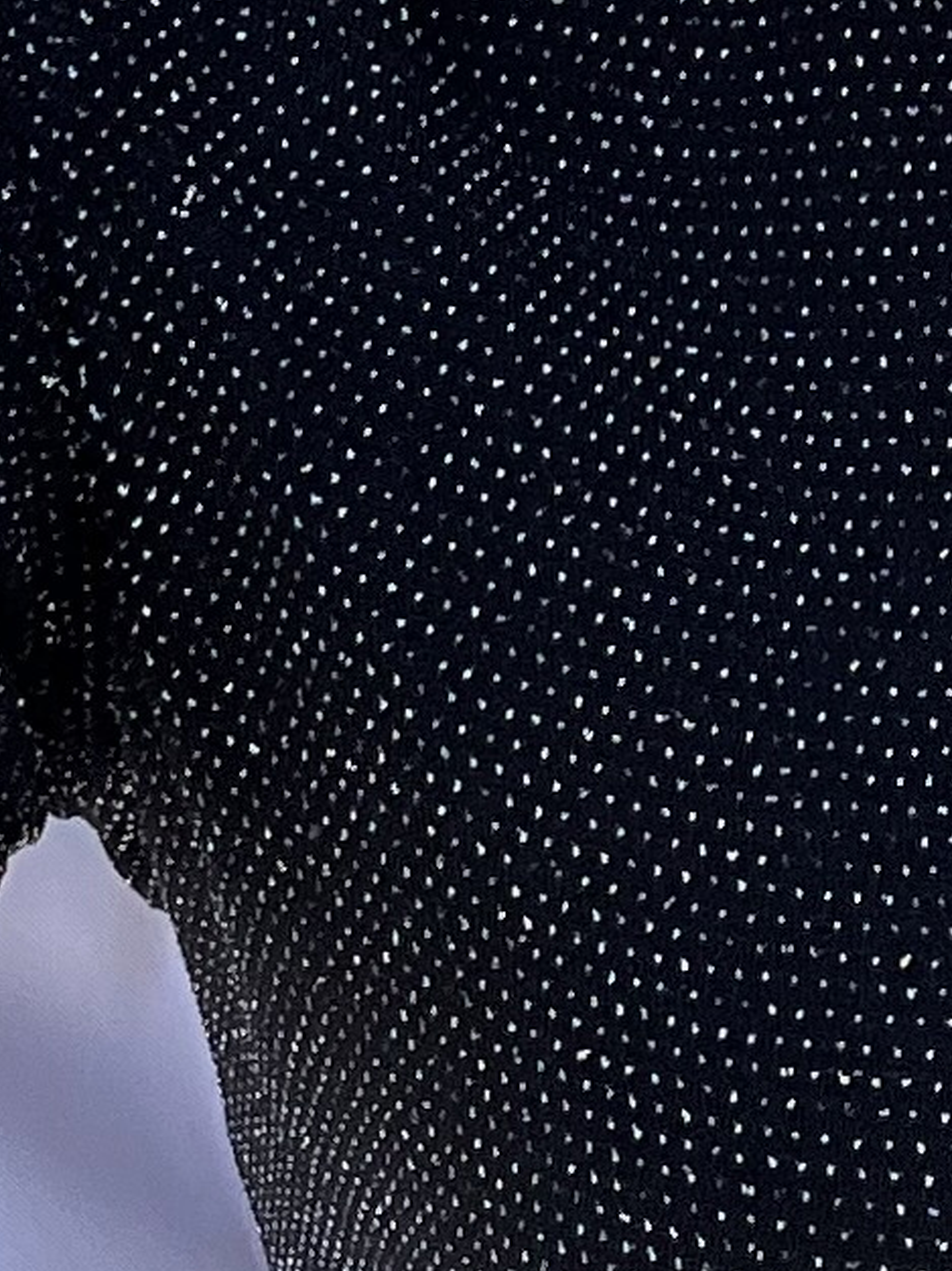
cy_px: -1090
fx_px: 5431
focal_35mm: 148
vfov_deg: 12.1
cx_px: 1165
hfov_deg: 9.9
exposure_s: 1/458
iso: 32
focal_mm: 2.71
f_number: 2.2
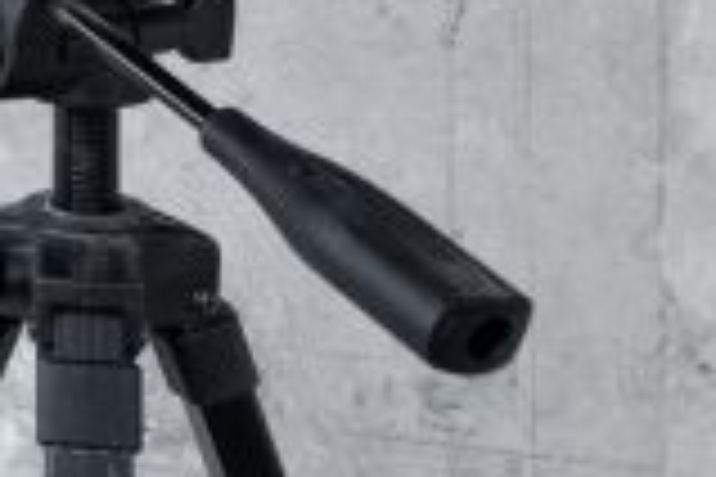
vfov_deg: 8.5
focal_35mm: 151
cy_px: -542
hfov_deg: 12.1
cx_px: -702
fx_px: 3003
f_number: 9
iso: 1600
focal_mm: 24
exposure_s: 1/50
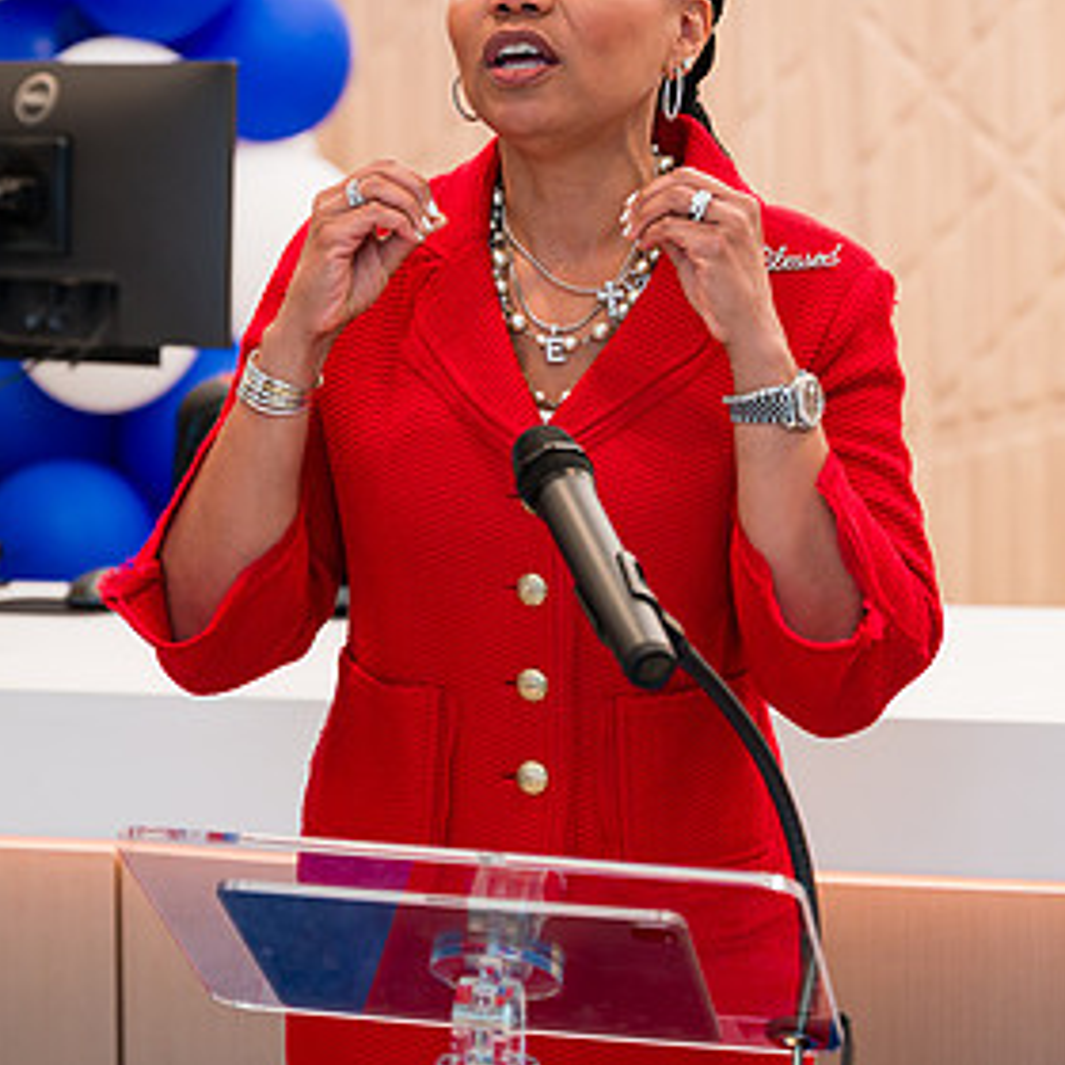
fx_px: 4421
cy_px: 378
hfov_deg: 13.7
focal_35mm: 127
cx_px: 571
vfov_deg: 13.7
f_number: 3.2
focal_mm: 70
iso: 400
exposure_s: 1/200
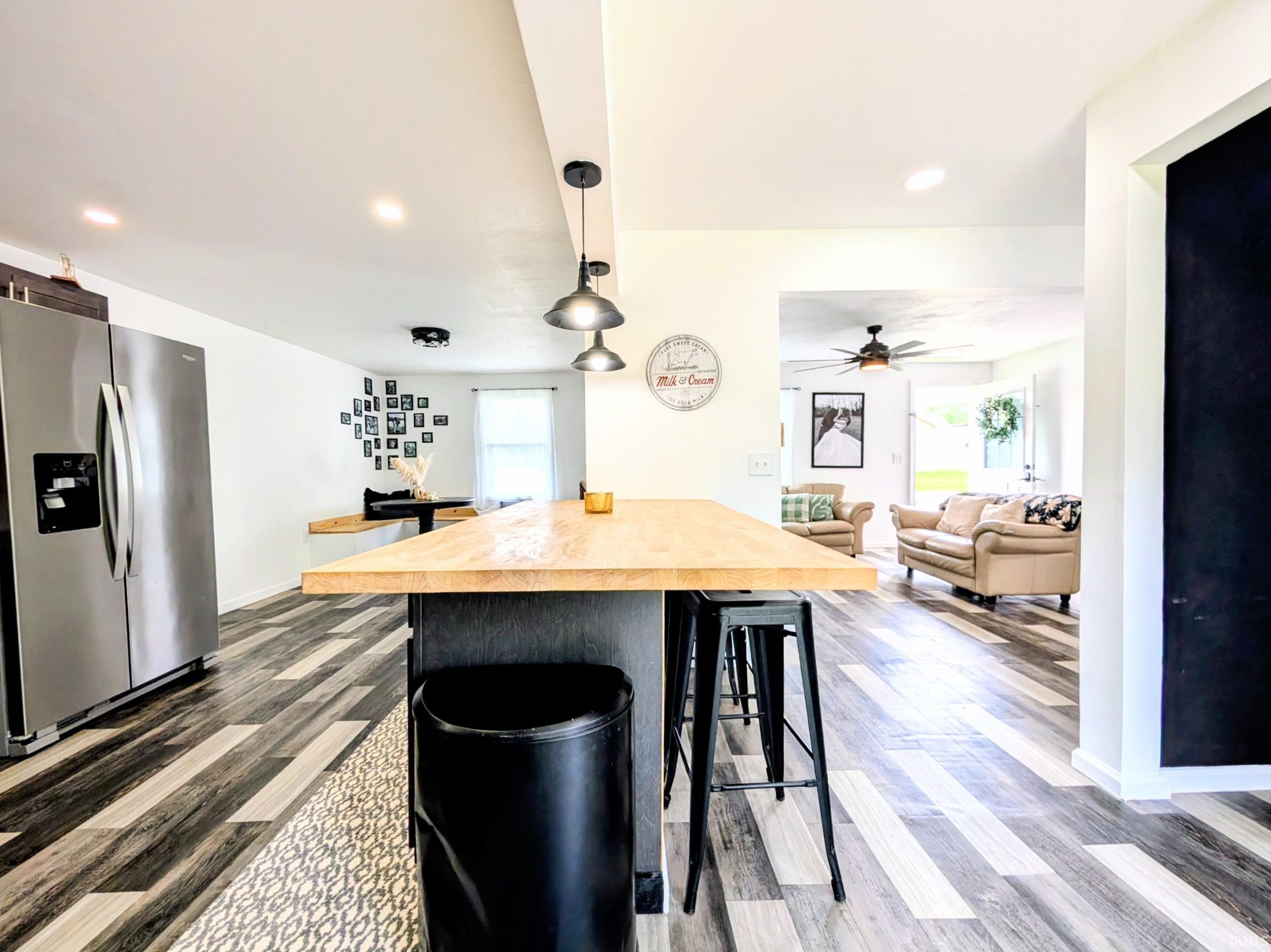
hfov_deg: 110.5
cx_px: 636
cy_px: 476
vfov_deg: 94.5
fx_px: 441
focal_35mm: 12
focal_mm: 2.02
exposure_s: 1/200
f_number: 1.7
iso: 53
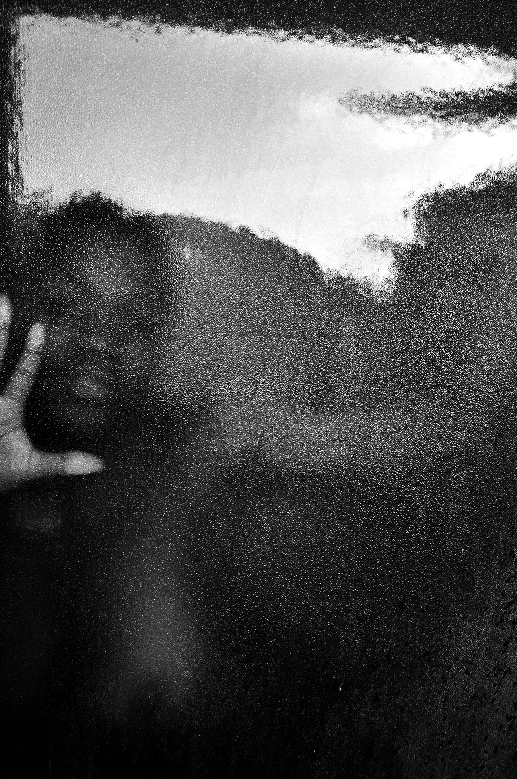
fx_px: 680
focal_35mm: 32
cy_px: 390
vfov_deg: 59.6
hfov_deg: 41.6
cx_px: 258
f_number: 5
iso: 200
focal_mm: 21
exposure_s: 1/200
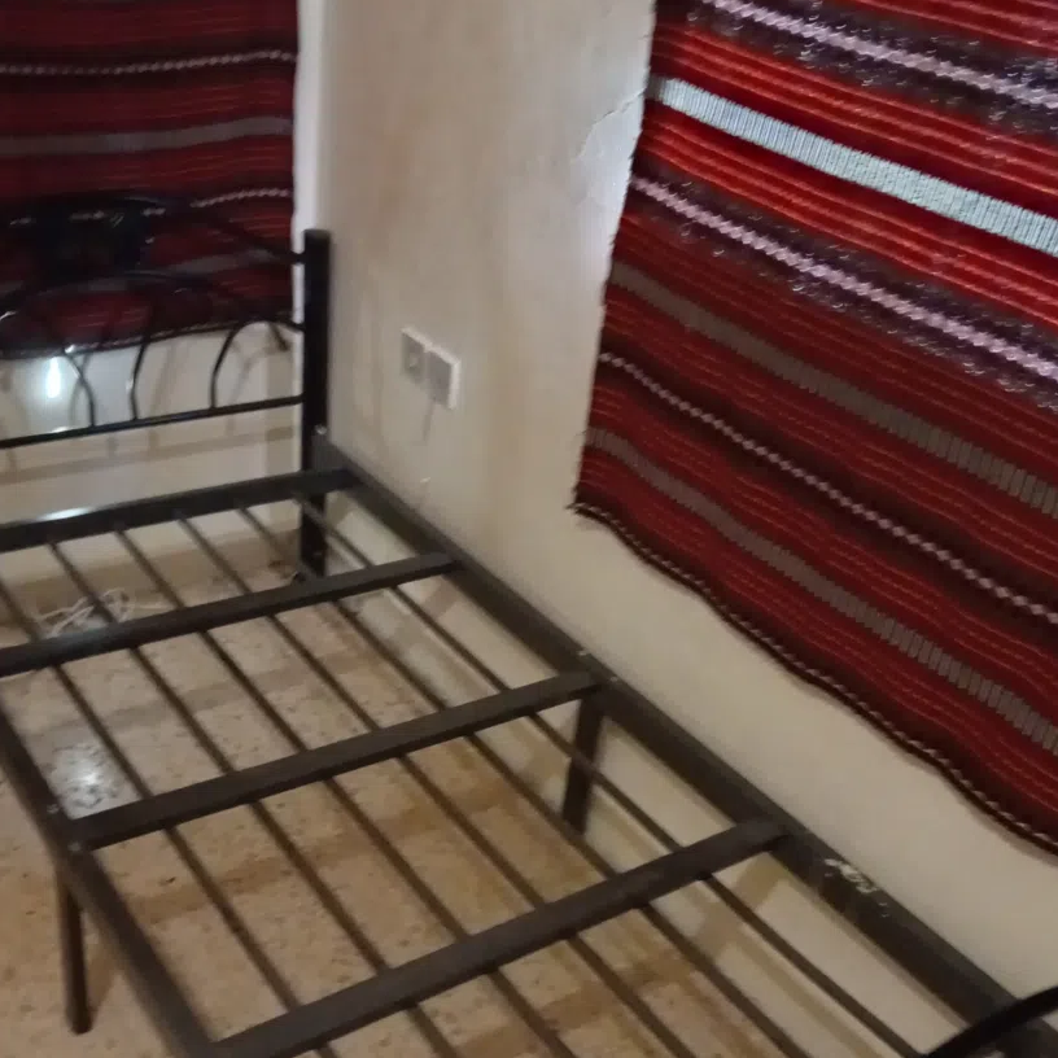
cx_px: 493
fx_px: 1279
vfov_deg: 44.0
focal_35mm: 37
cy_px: 741
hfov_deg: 44.9
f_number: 1.8
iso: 2048
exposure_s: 1/16.7
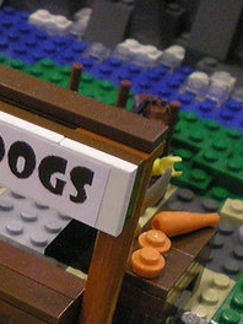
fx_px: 861
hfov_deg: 15.2
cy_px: 268
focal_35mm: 92
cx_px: -83
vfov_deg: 21.0
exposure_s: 1/12.3
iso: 400
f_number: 3.1
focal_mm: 6.3
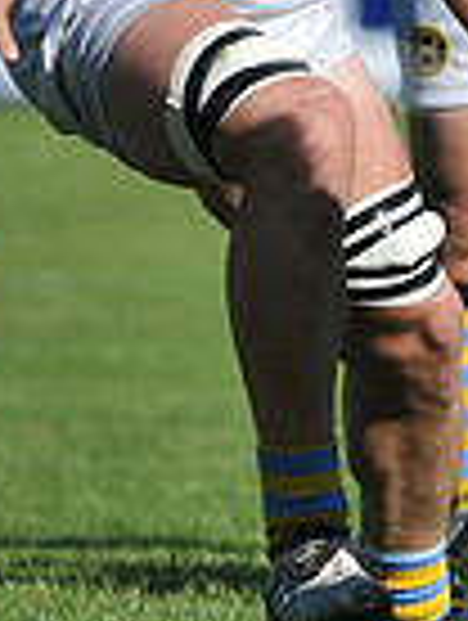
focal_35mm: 1815
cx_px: 1238
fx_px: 32617
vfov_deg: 1.1
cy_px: -200
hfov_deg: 0.8
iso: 200
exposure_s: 1/3200
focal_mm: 300
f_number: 3.5
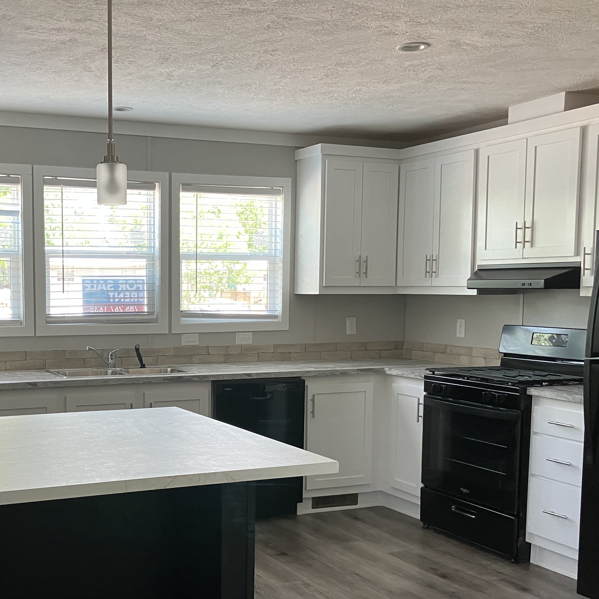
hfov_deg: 37.6
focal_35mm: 44
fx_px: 861
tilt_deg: -4.9
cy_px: 380
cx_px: 164
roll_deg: +0.1
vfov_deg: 38.1
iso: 125
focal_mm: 3.99
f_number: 1.8
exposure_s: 1/60
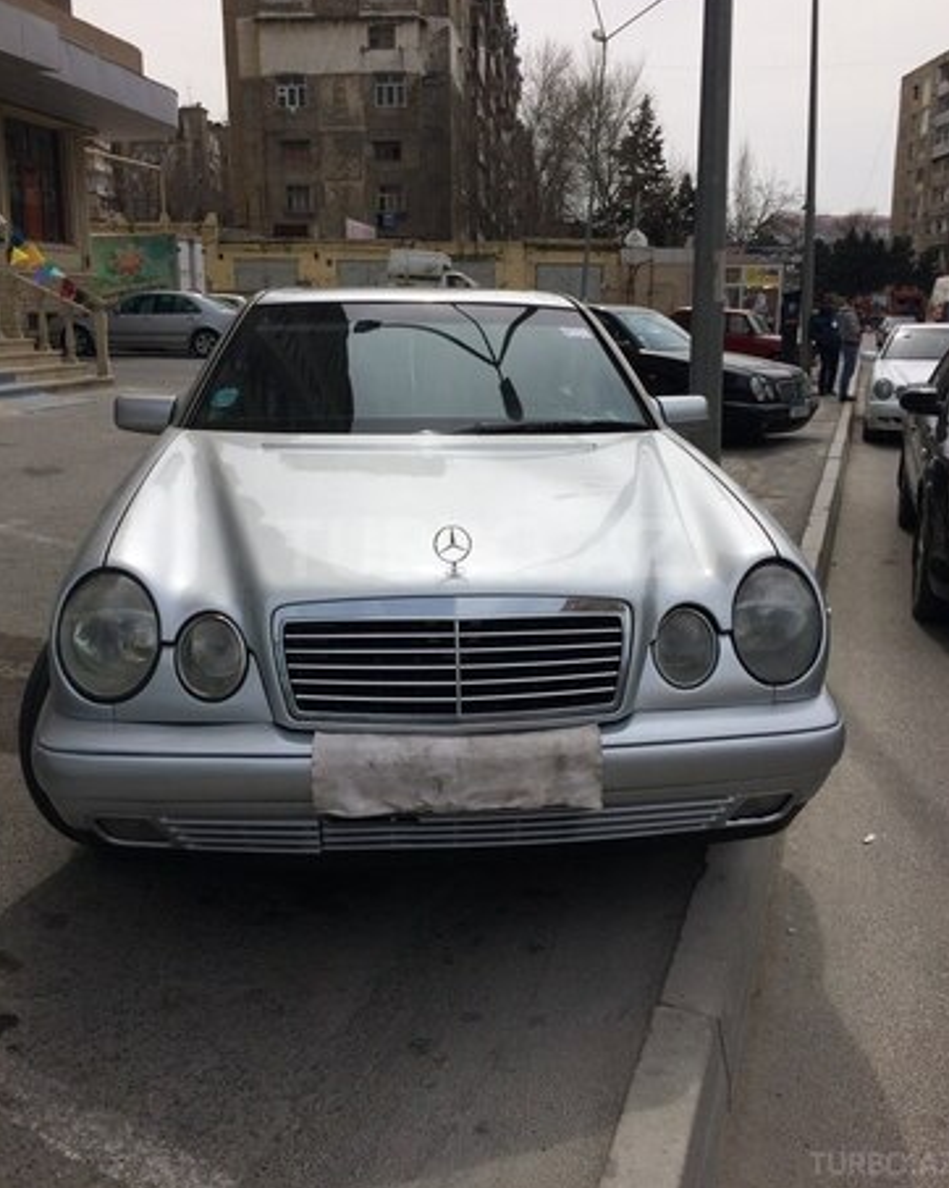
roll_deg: +1.3
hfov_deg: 47.1
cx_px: 480
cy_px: 548
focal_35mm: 31
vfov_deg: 57.1
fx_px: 1089
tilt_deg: -15.6
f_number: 2.2
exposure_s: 1/3165
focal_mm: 4.15
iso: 32
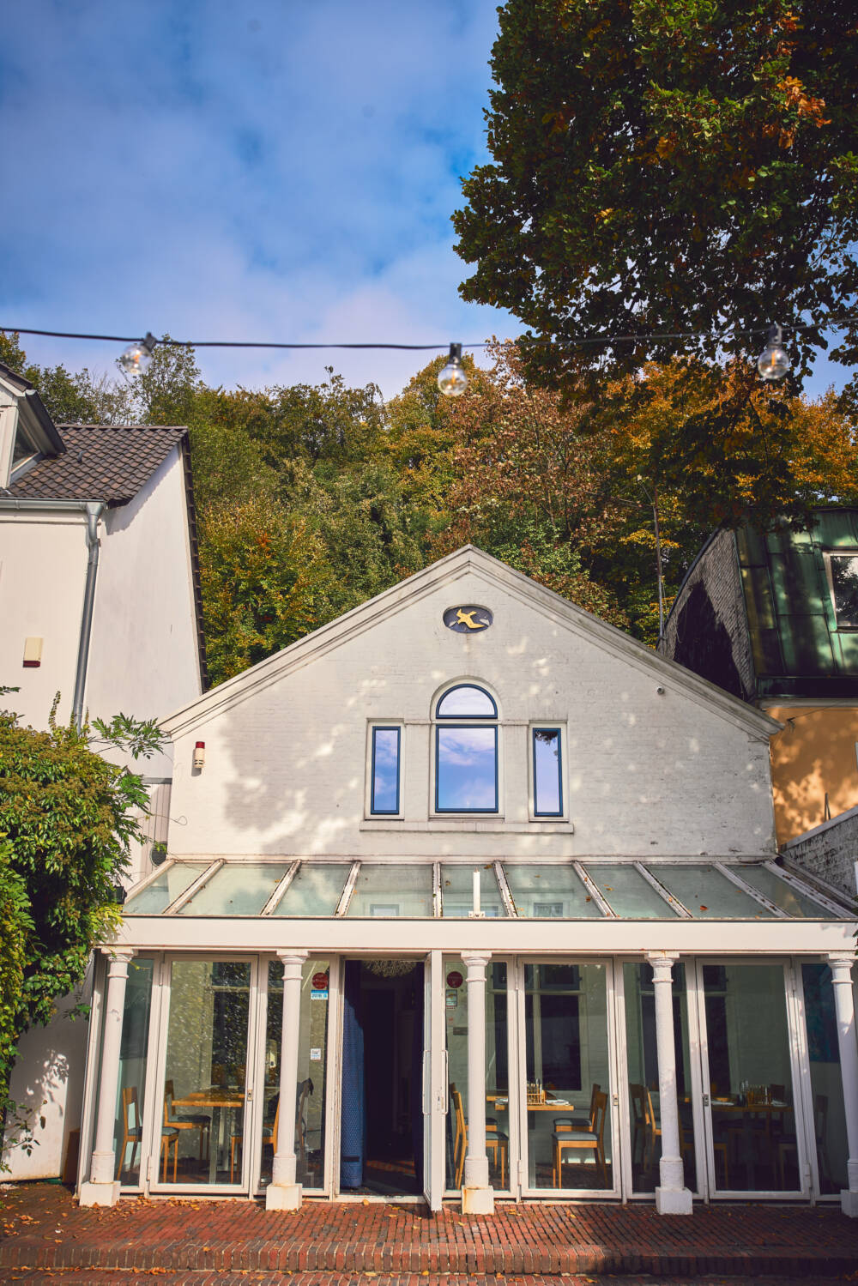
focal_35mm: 35
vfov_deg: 54.4
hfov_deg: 37.9
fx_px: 1251
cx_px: 429
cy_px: 643
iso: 100
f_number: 8
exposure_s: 1/250
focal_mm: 35
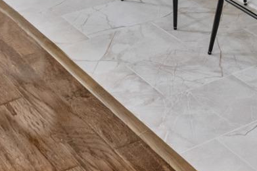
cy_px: -271
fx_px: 685
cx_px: 210
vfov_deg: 11.2
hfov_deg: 21.0
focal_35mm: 96
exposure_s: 1/1.67
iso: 400
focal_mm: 10
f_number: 10
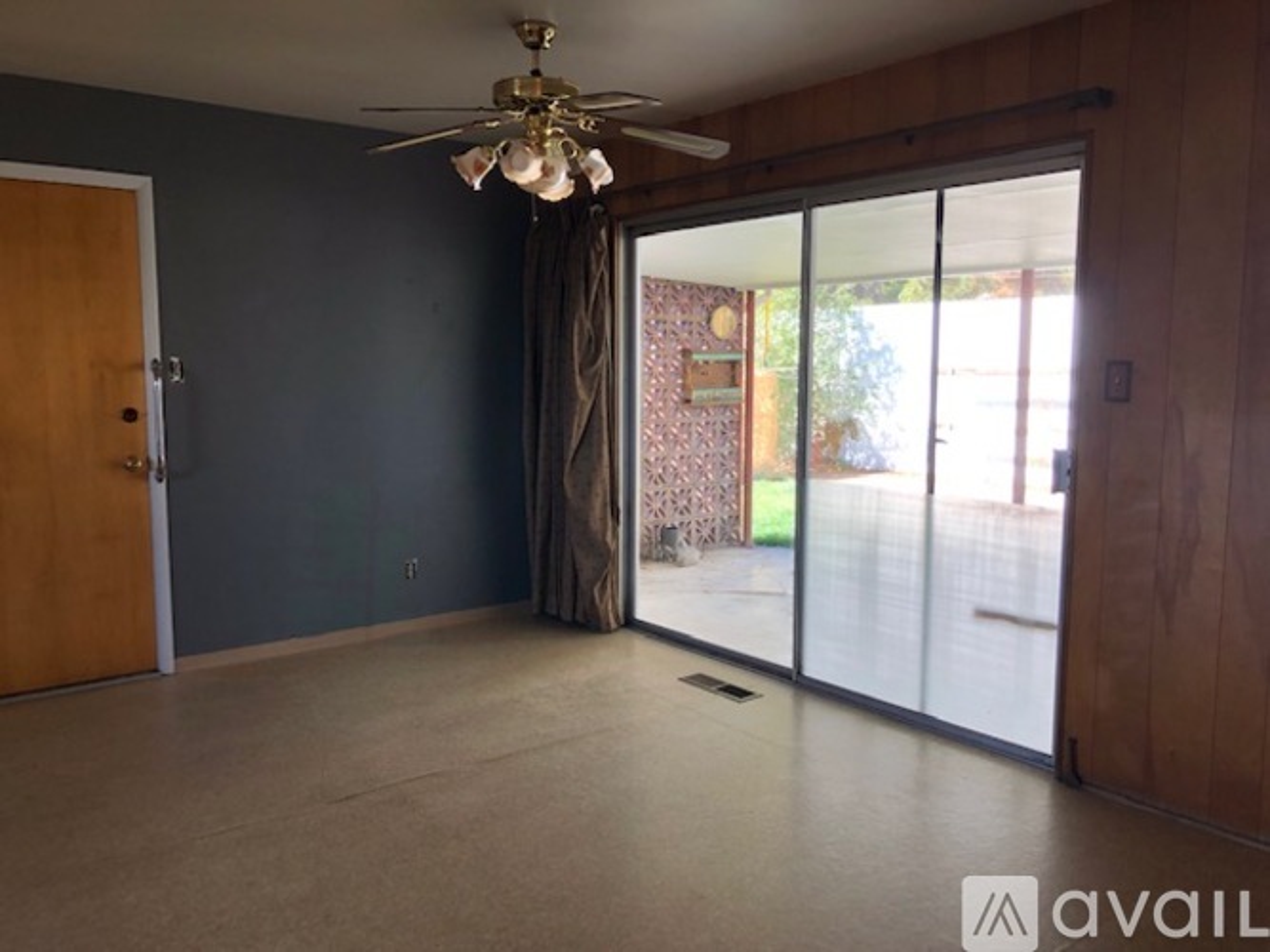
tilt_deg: -8.5
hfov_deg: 63.5
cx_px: 635
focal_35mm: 28
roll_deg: +0.7
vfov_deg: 49.7
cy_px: 476
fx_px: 1027
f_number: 1.8
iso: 64
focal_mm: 3.99
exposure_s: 1/120
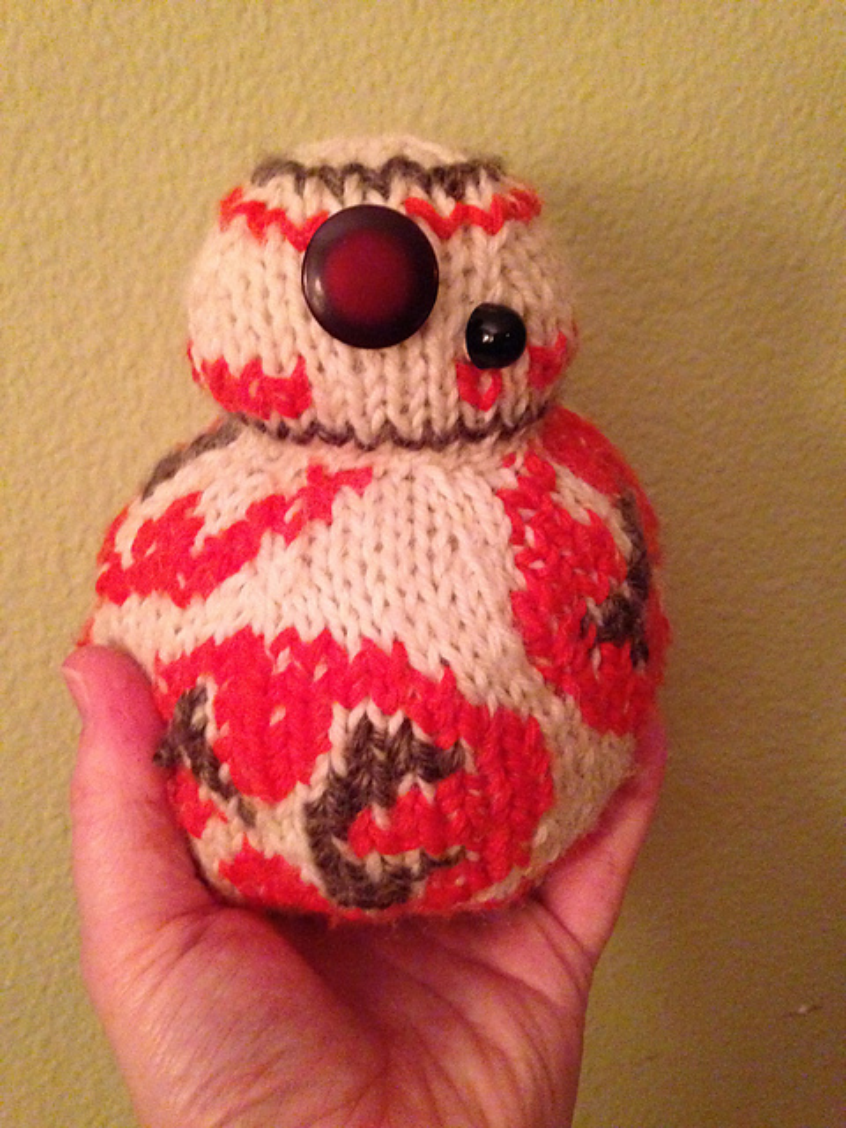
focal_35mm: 33
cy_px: 564
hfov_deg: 42.9
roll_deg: +2.2
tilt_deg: -17.4
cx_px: 423
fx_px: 1075
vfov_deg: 55.4
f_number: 2.4
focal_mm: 4.12
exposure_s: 1/15
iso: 800
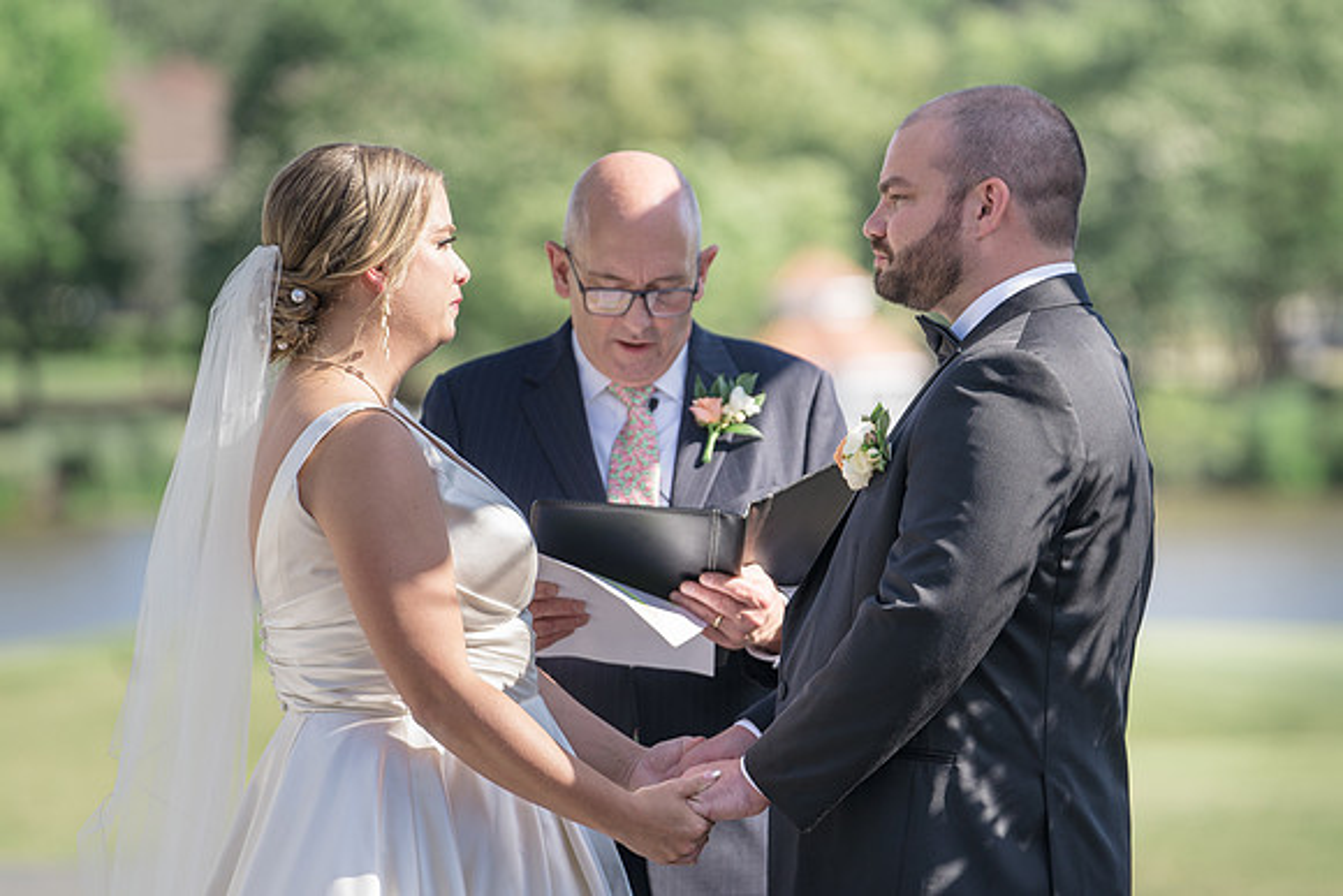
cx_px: 680
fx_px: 7776
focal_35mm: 208
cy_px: 467
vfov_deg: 6.6
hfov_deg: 9.9
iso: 100
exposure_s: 1/400
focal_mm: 200
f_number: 4
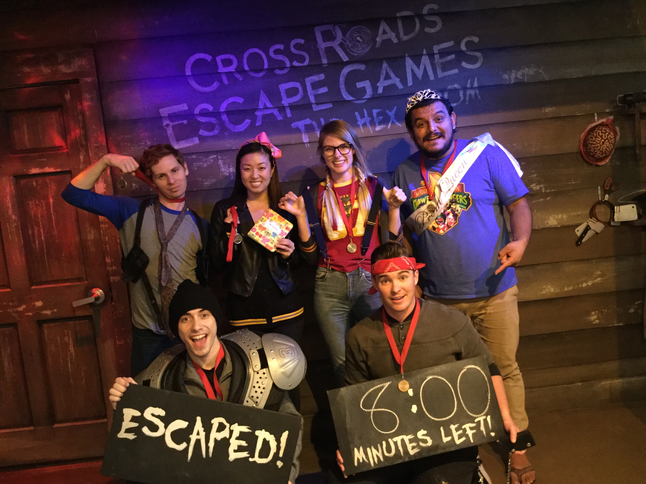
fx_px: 579
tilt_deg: -5.8
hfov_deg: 58.4
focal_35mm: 31
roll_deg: +6.0
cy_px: 242
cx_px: 323
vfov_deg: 45.4
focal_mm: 3.3
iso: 400
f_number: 2.4
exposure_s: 1/15
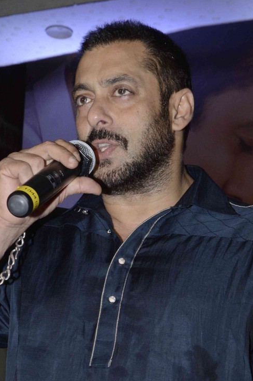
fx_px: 1247
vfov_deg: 17.1
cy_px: 334
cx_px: 126
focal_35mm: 118
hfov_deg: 11.6
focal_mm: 38
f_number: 10
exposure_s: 1/160
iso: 800
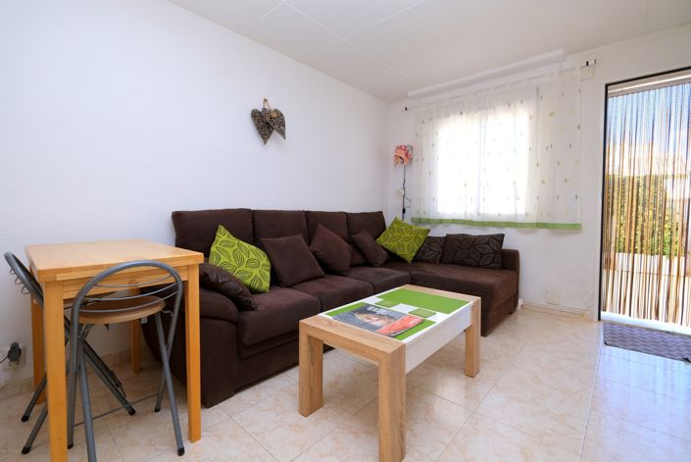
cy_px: 231
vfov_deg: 77.4
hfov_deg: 100.4
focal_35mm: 15
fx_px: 288
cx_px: 346
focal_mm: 10
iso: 400
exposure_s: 1/125
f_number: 4.5
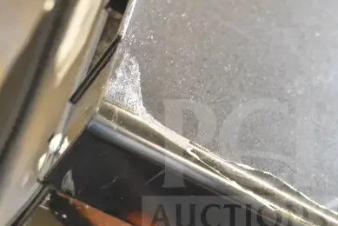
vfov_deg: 14.5
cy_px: 168
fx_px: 883
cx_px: 239
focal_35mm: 94
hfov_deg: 21.5
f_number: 5
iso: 14400
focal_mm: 40
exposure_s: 1/60
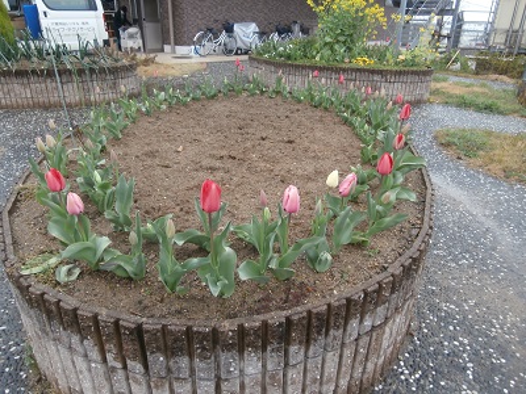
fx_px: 365
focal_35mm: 24
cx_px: 263
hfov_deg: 71.6
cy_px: 197
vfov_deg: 56.8
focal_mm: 4.2
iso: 125
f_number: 3
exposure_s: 1/60
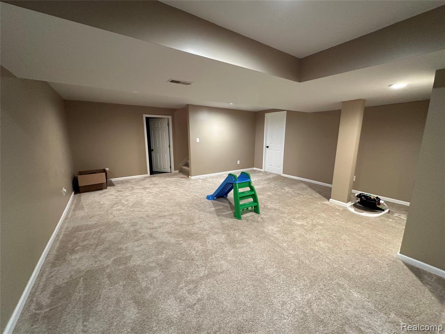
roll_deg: -0.9
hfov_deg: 102.1
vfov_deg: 85.7
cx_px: 222
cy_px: 167
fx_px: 180
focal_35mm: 14
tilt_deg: -9.7
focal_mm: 2.22
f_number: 2.2
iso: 320
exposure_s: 1/42
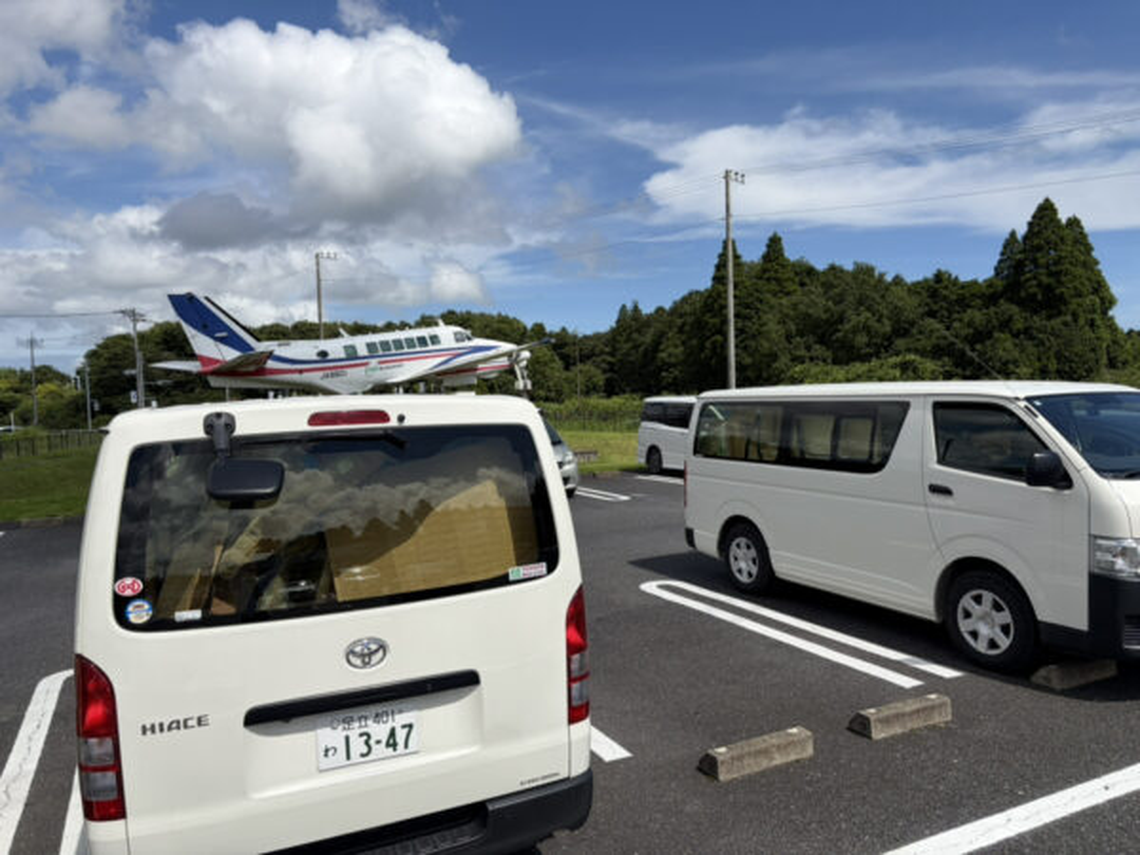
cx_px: 570
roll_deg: +2.5
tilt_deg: -2.6
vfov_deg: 53.1
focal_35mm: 26
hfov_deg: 67.3
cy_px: 428
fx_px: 856
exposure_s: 1/7813
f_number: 1.6
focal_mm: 5.96
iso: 50
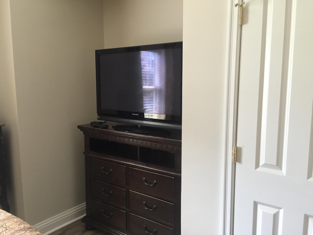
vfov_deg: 48.2
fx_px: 262
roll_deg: +0.0
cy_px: 118
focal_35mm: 29
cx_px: 156
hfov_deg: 61.7
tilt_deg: -8.9
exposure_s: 1/8
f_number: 2.2
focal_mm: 4.15
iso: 100
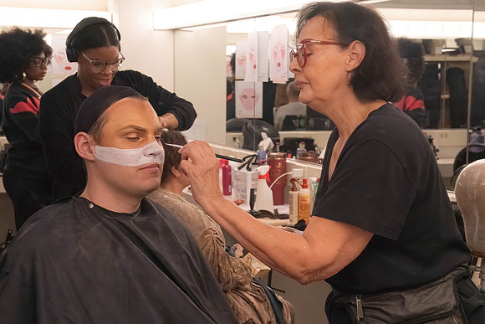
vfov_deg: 19.5
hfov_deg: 28.8
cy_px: 162
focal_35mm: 70
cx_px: 242
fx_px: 943
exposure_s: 1/500
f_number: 11
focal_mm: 70
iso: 16000
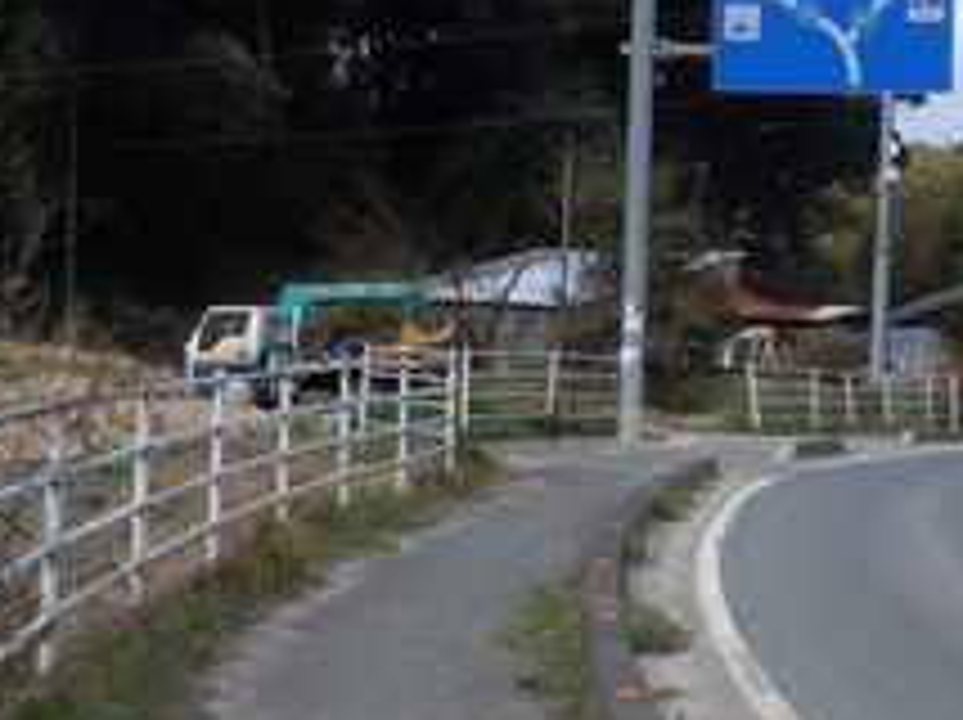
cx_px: 868
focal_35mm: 118
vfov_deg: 12.5
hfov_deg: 16.5
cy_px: 297
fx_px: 3279
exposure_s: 1/500
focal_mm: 11.2
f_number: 5
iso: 100
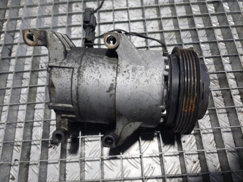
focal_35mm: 25
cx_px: 122
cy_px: 91
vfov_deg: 54.9
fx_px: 175
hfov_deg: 69.4
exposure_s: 1/50
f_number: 1.8
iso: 200
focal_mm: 5.23
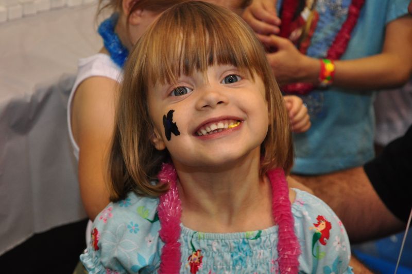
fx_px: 1200
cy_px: 137
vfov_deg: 13.0
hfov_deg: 19.5
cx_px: 206
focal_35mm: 105
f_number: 5.3
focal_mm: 70
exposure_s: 1/60
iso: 1000
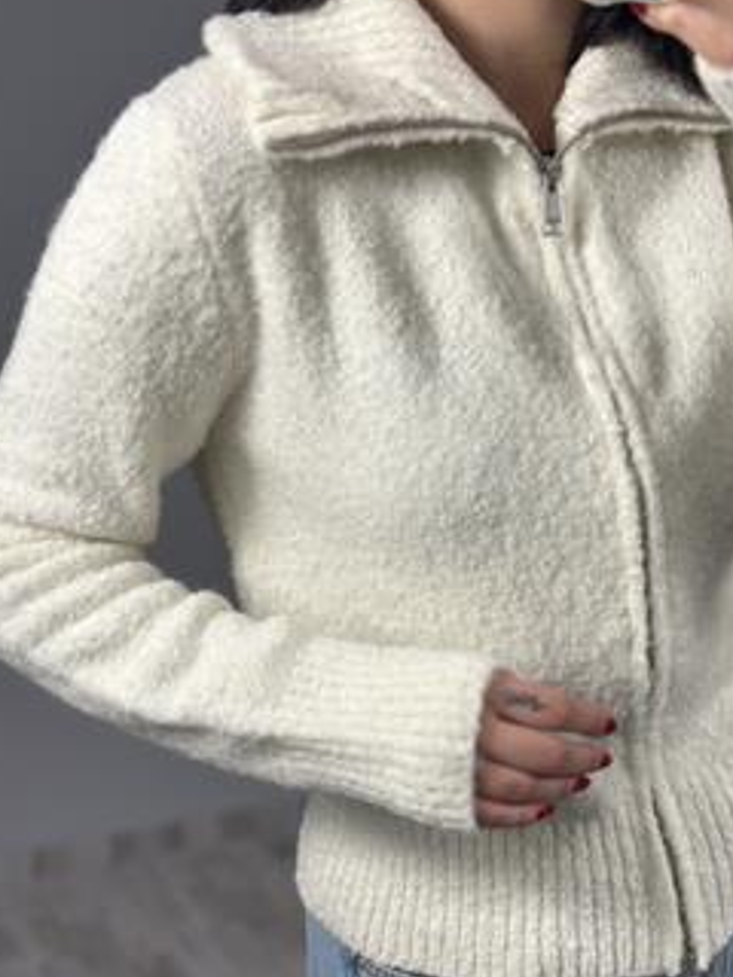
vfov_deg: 31.1
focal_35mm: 62
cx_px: 452
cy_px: 585
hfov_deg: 23.6
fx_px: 1750
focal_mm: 6.86
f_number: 1.78
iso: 80
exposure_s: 1/100
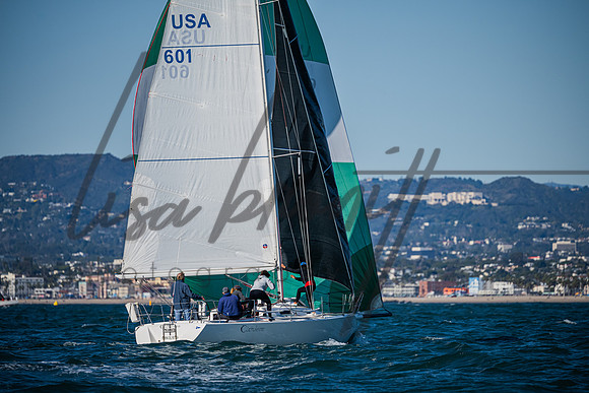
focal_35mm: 342
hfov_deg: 6.0
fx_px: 5591
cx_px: 294
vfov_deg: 4.0
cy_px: 196
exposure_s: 1/4000
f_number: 5.6
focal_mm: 340
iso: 400
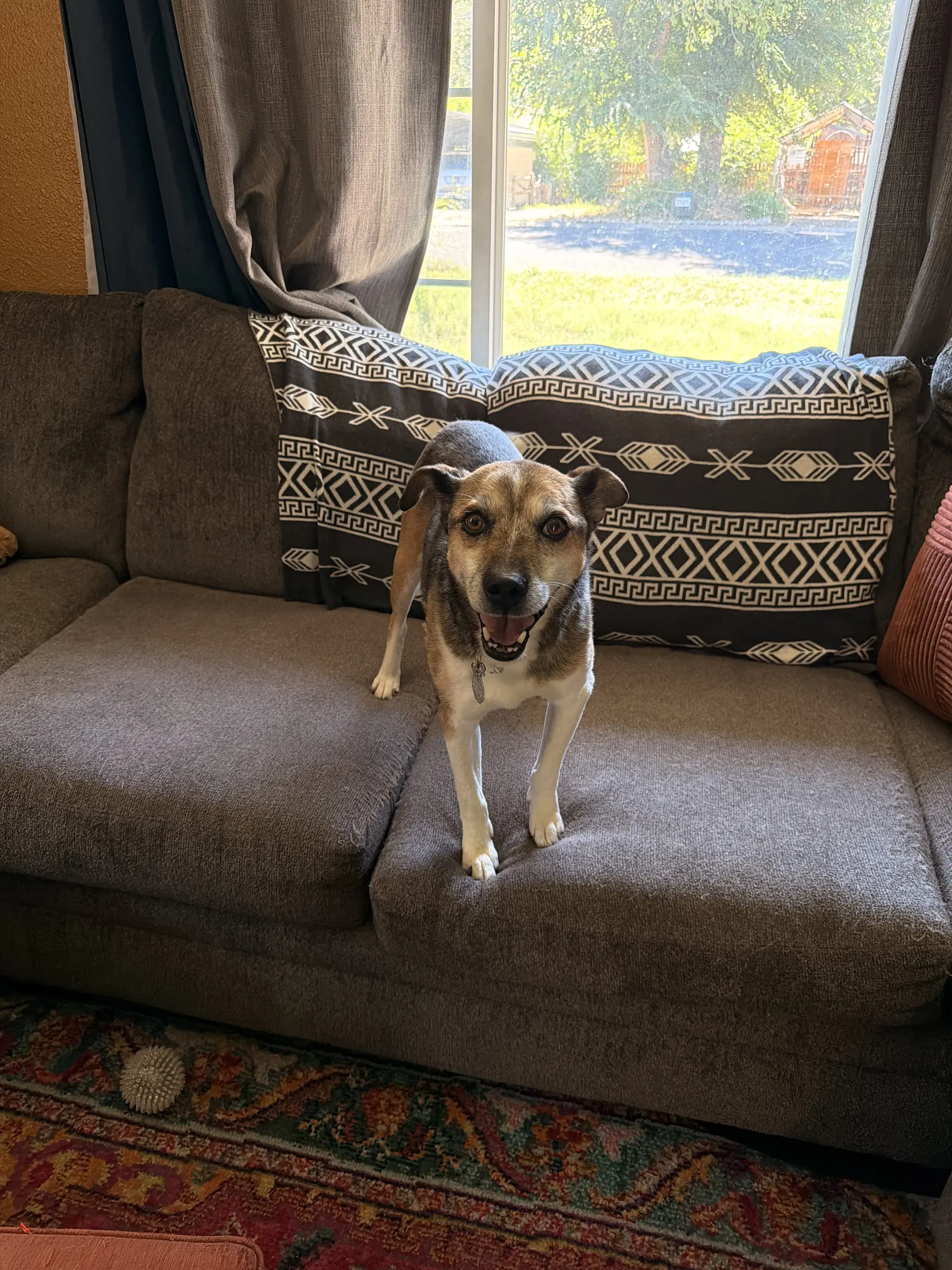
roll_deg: -1.3
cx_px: 476
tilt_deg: -27.8
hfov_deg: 56.8
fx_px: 880
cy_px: 635
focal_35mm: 24
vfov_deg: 71.6
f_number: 1.78
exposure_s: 1/60
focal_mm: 6.76
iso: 250
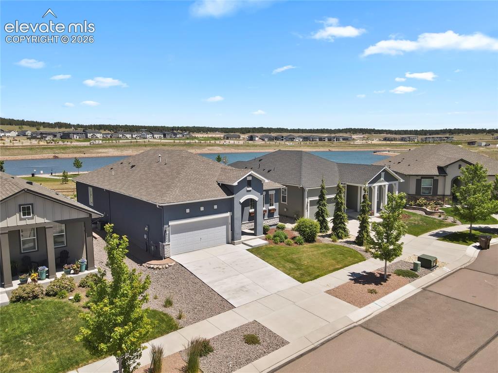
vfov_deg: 56.8
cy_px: 186
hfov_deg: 71.6
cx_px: 249
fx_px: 345
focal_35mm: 24
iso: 100
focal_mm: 4.5
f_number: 2.8
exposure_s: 1/500
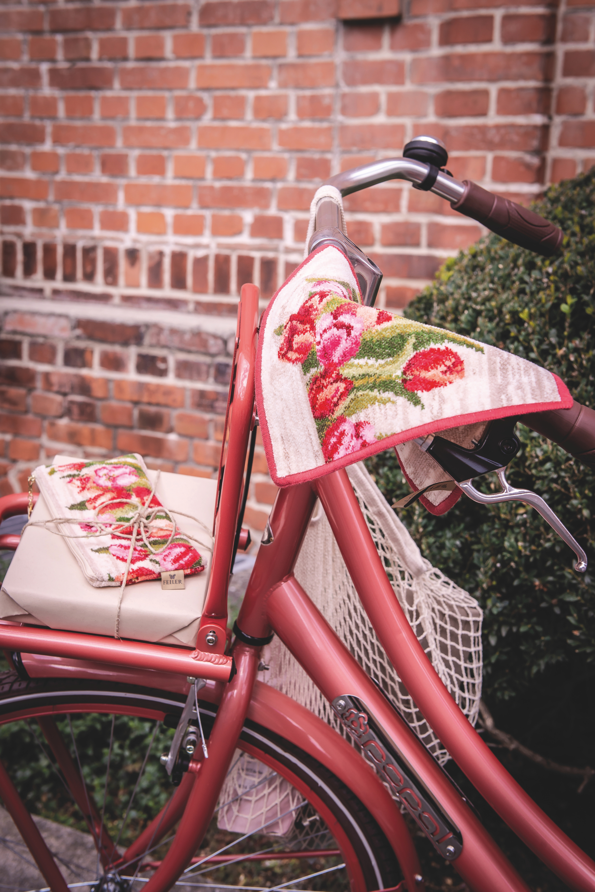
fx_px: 1288
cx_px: 298
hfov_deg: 26.0
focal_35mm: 52
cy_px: 446
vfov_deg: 38.2
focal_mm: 52
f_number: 8
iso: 200
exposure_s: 1/250
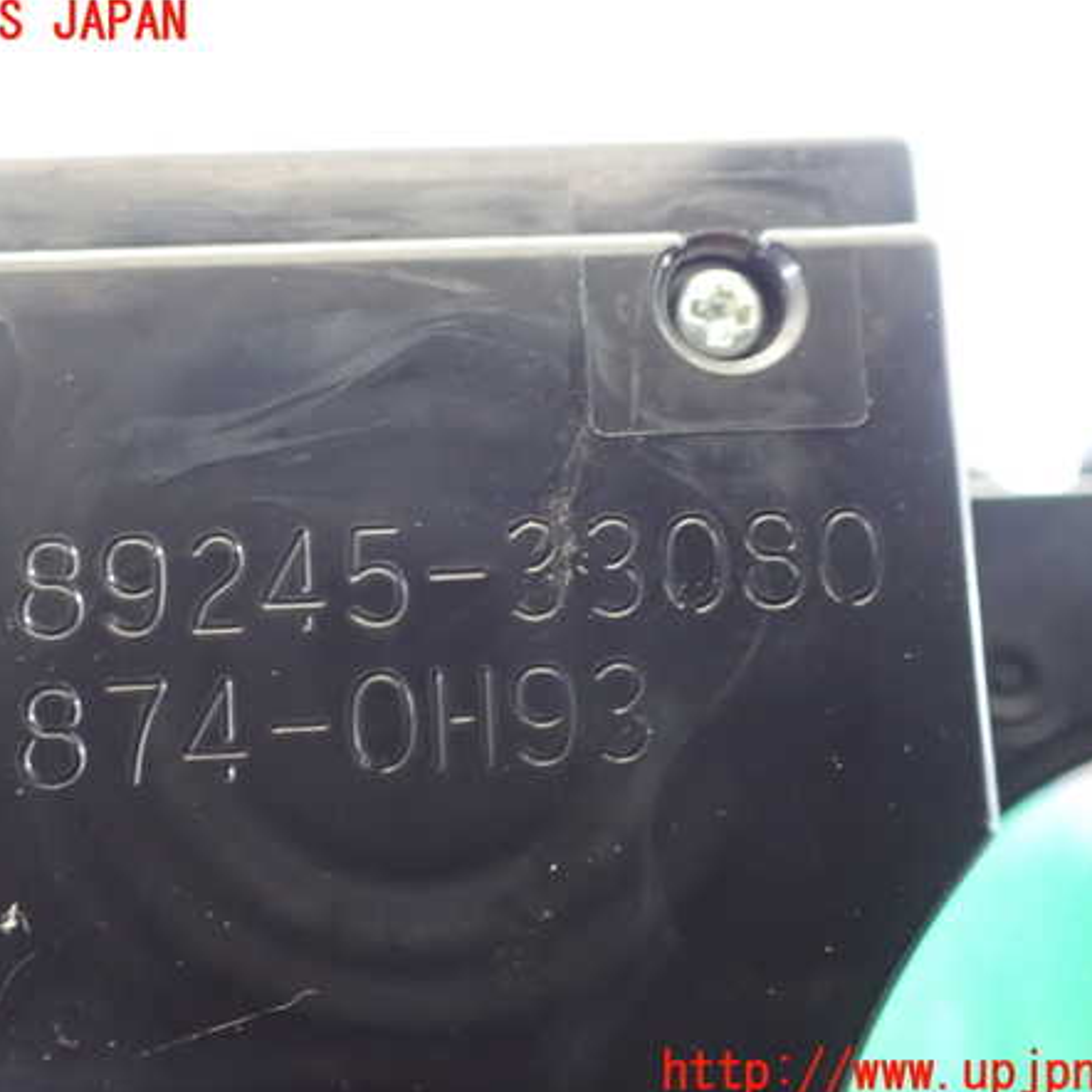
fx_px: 1285
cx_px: 479
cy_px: 548
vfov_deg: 46.0
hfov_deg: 46.0
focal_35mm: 36
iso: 1250
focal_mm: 5.4
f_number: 2.3
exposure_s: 1/30
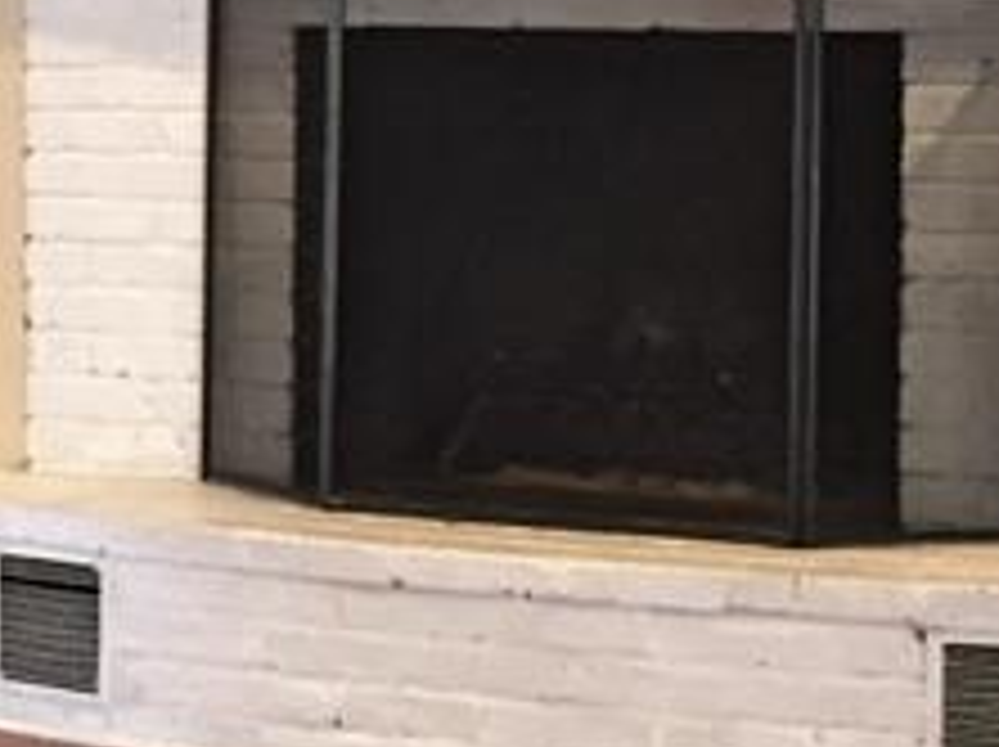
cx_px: -369
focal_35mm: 134
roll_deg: -0.2
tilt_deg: -1.2
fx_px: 3863
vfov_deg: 11.0
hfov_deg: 14.0
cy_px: 126
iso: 250
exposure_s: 1/24
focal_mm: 4.15
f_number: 2.2
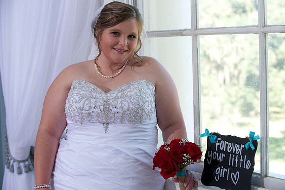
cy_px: 95
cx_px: 142
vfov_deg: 19.4
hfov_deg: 28.9
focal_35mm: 70
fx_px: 554
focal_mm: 70
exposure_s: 1/125
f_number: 4
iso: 640
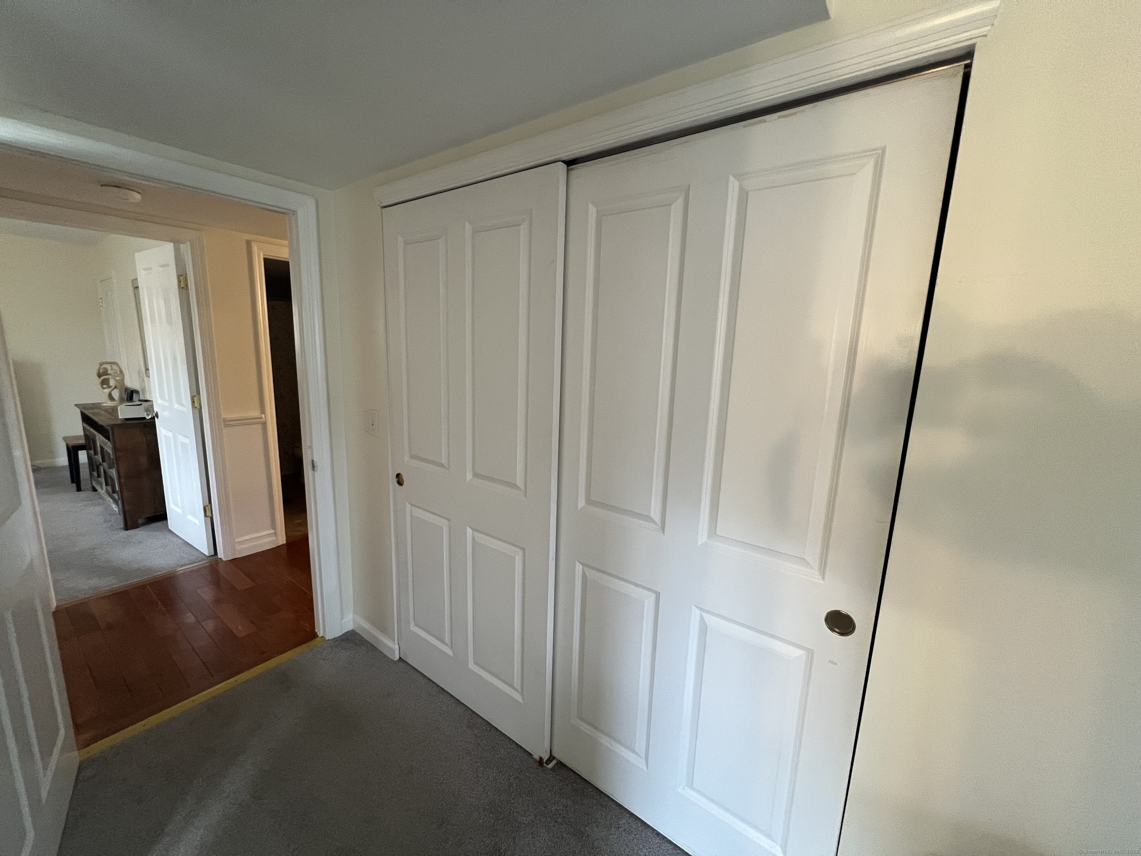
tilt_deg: -10.2
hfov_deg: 106.2
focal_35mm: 13
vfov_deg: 89.9
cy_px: 428
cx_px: 570
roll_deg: -1.9
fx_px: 429
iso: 320
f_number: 1.8
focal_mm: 1.57
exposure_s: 1/60
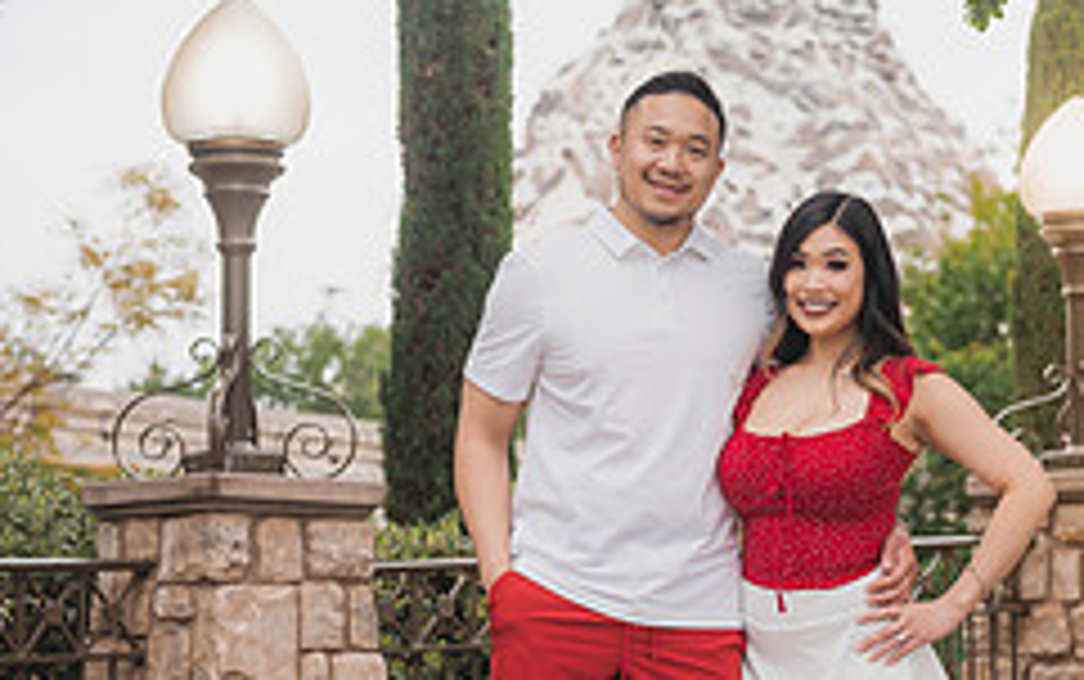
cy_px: 419
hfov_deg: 21.8
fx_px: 2809
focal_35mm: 95
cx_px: 643
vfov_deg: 13.8
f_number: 2.8
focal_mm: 50
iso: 250
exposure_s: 1/640
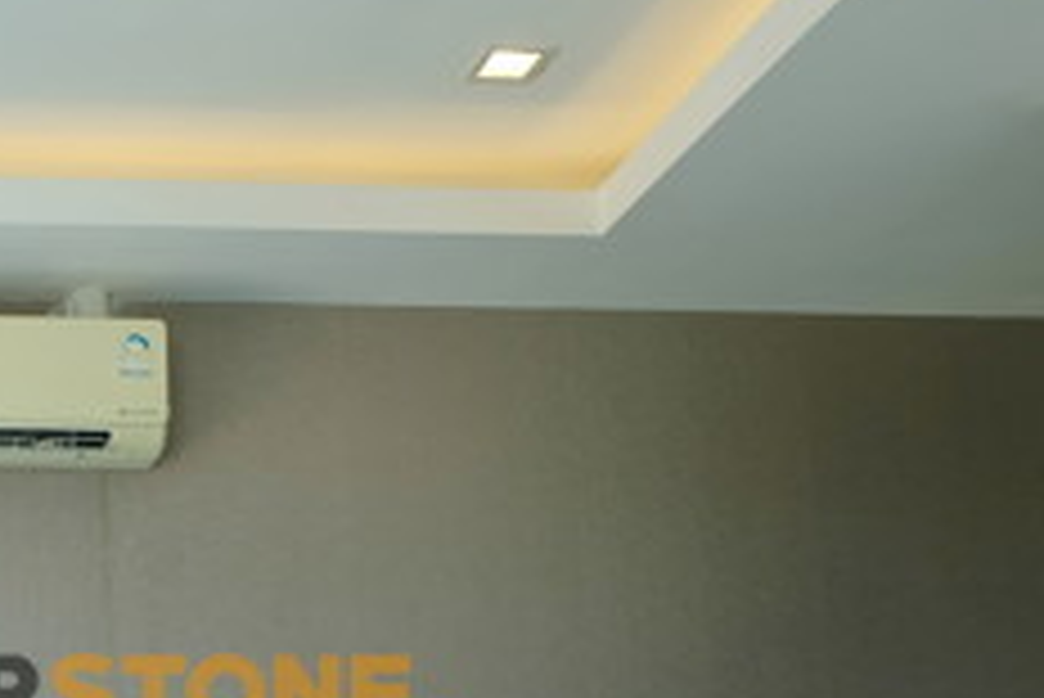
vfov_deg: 21.1
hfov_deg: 29.1
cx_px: -122
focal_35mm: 62
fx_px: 1799
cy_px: 725
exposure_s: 1/140
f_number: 3.5
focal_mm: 16
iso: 200
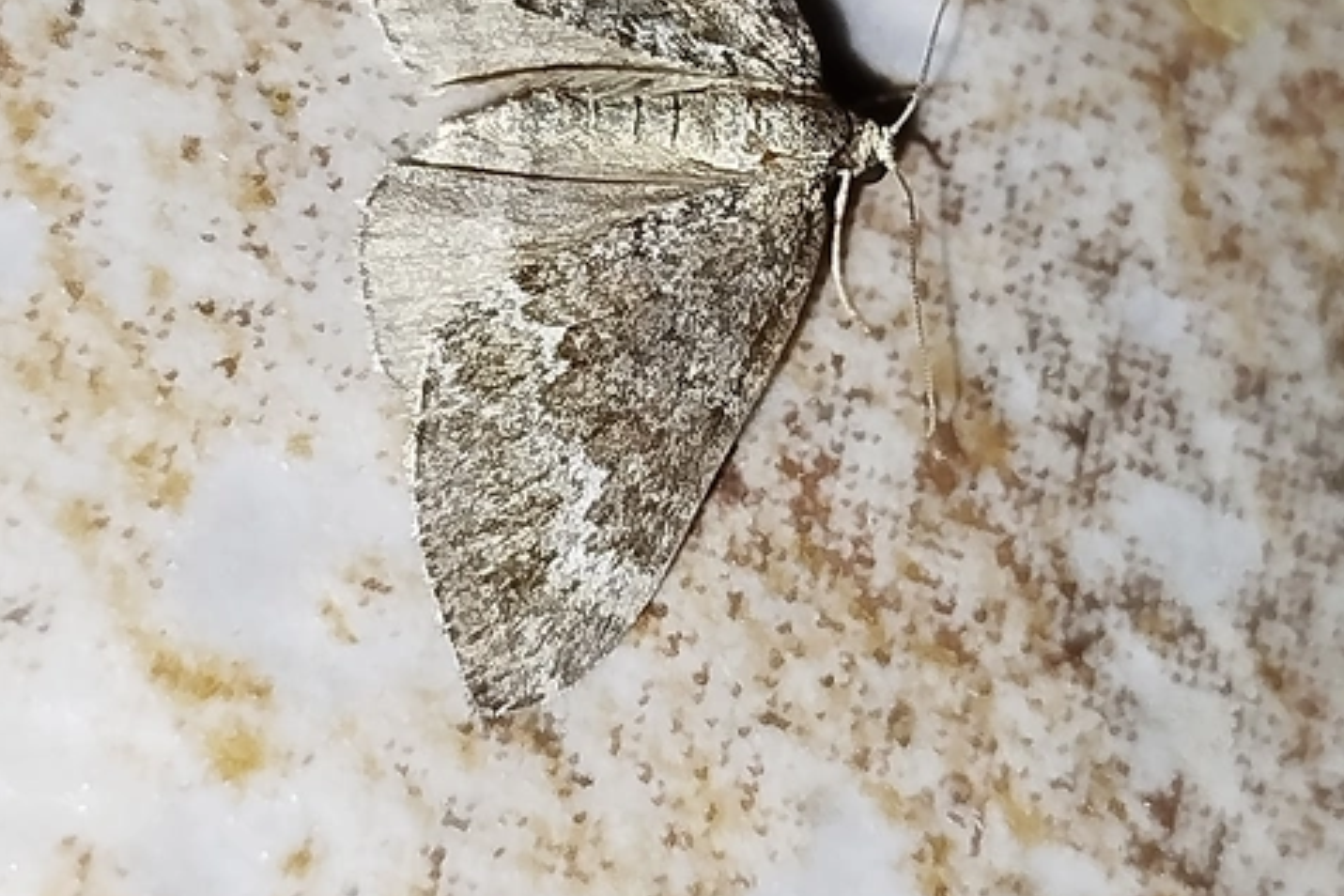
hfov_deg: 19.3
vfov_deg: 12.9
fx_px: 3957
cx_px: 671
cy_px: 217
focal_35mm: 106
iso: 160
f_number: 1.7
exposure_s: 1/50
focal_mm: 5.31
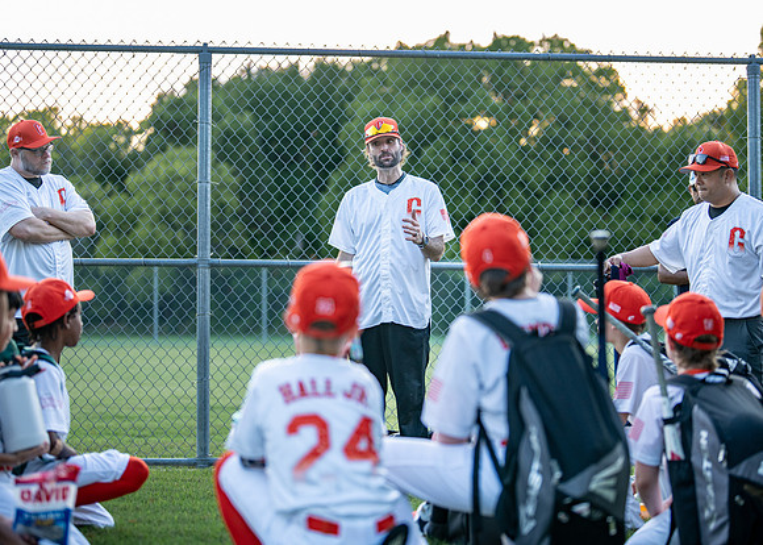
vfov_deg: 22.3
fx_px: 1383
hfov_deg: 30.8
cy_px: 245
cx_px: 394
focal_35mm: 64
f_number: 1.2
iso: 250
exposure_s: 1/1000
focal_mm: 50
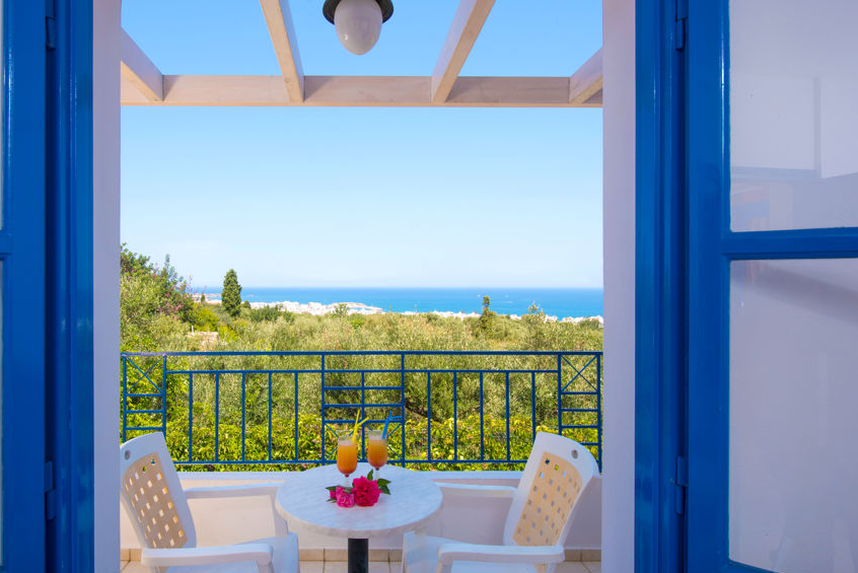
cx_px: 356
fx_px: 548
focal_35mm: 23
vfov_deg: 55.2
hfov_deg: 75.5
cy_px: 282
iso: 200
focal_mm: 19
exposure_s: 1/200
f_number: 10
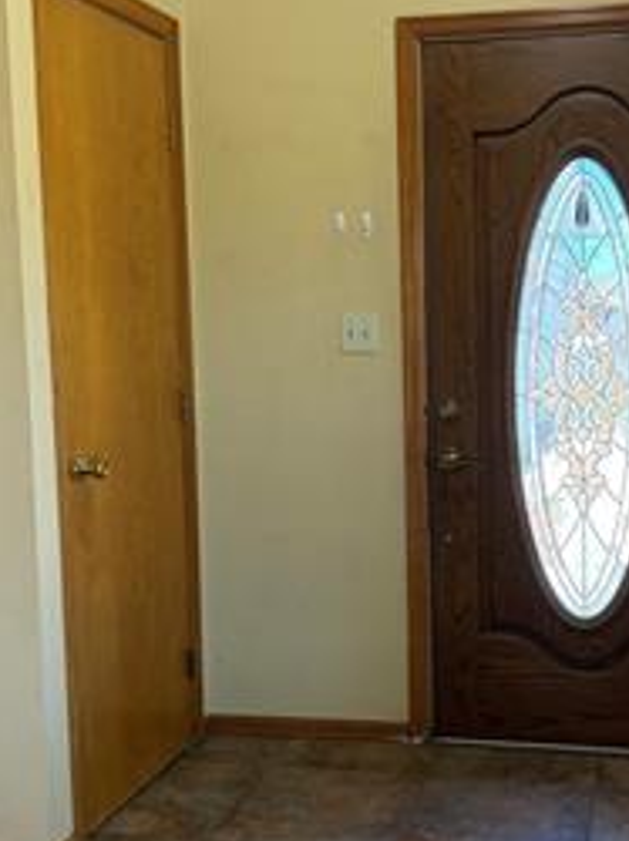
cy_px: 420
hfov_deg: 31.0
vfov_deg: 41.3
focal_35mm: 46
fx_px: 1116
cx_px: 462
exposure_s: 1/120
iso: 200
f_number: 1.78
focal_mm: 6.76
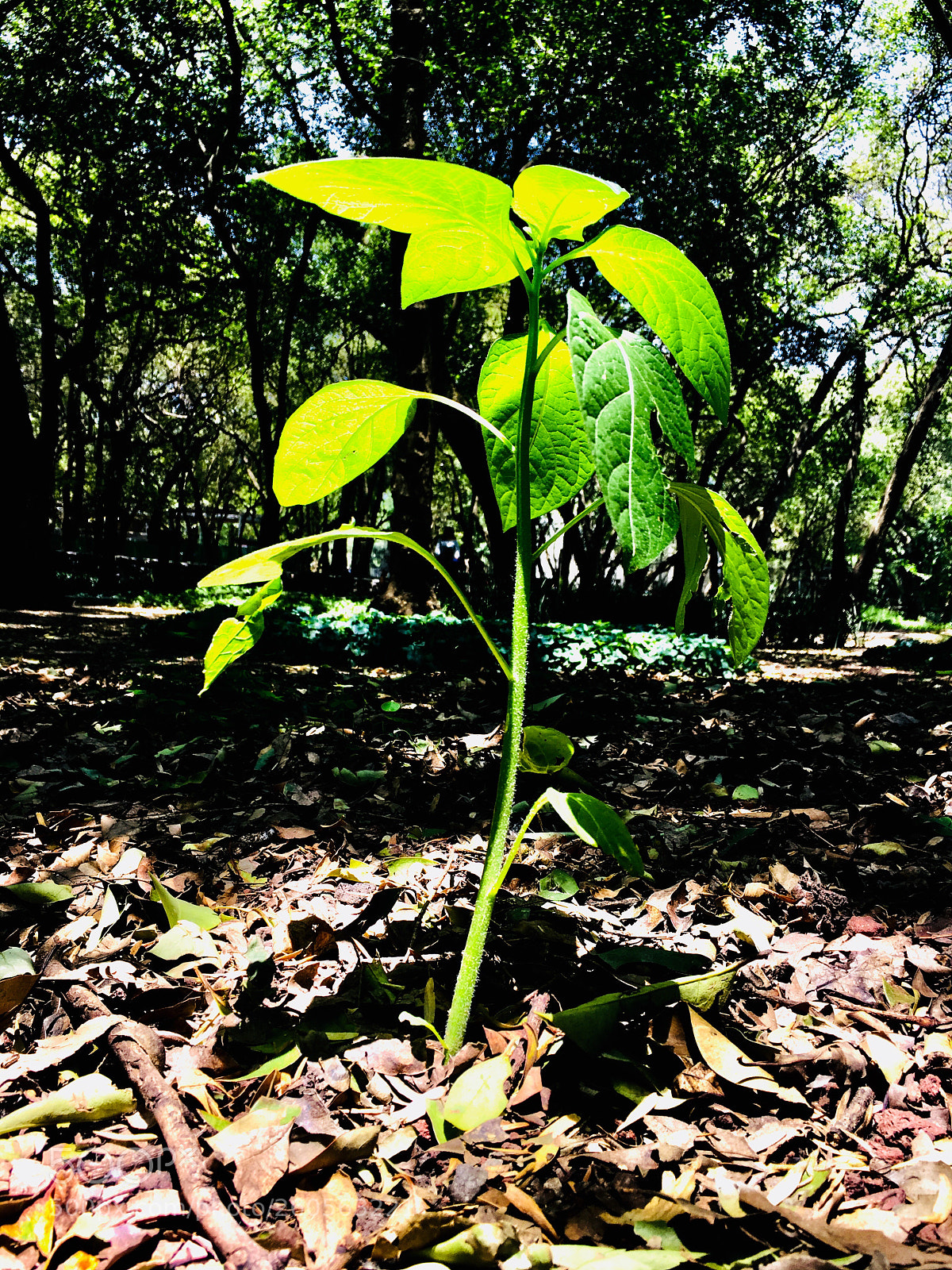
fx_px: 1063
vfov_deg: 61.7
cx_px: 476
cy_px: 635
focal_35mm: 29
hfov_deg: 48.2
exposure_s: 1/208
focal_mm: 4.15
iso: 25
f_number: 2.2
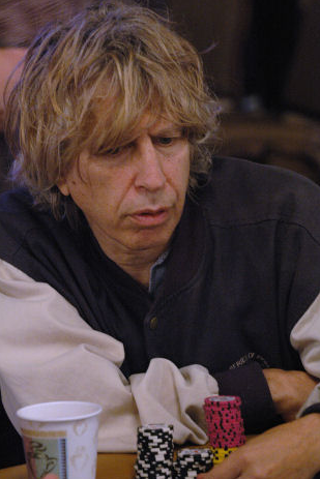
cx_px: 160
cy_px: 239
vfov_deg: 9.1
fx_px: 3024
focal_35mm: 227
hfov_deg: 6.1
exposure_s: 1/40
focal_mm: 150
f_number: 6.3
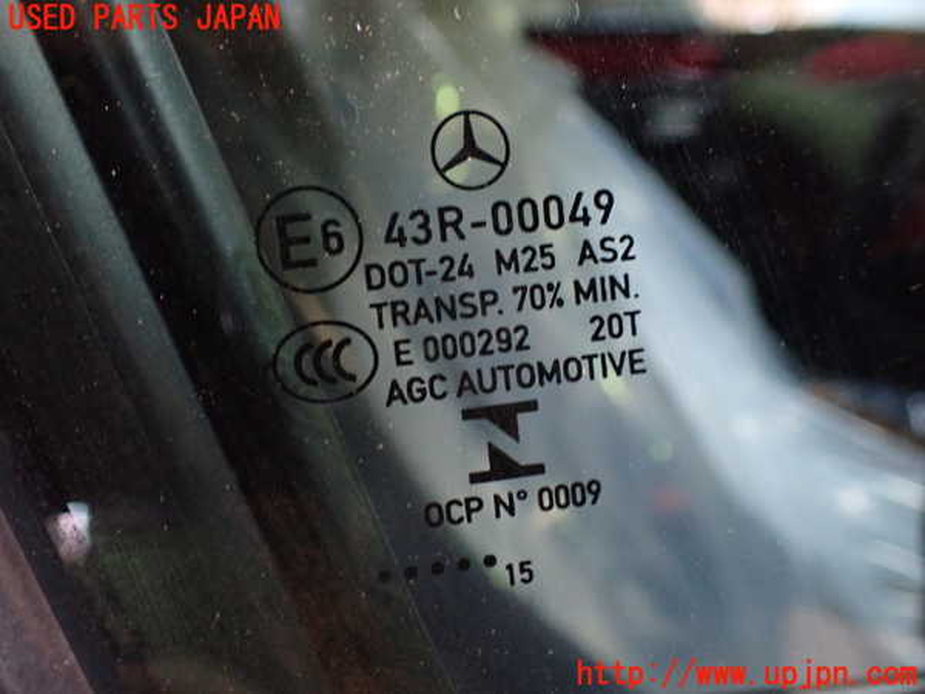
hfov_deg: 60.0
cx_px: 462
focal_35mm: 30
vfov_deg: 46.8
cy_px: 347
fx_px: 802
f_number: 2.3
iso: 800
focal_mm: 5.4
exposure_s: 1/30
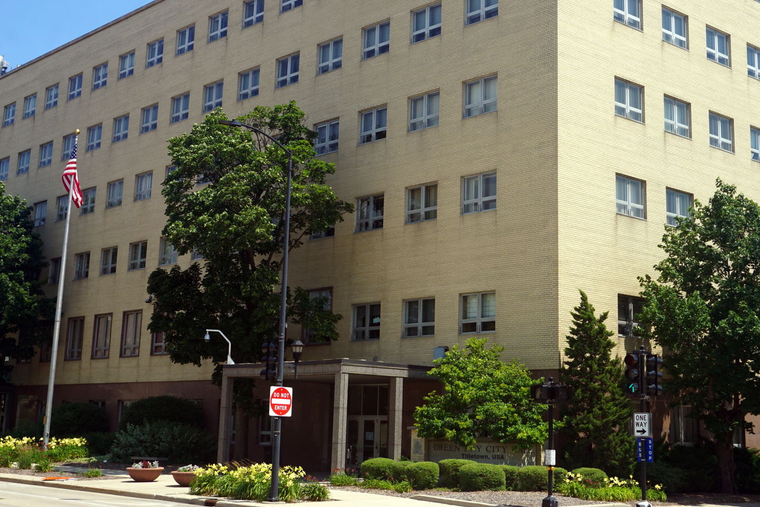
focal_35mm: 55
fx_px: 1155
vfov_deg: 24.6
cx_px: 412
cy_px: 151
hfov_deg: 36.4
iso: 100
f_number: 11
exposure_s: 1/160
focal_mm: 25
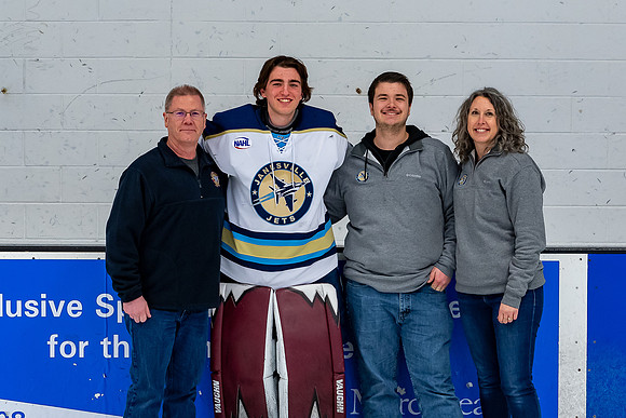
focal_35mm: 116
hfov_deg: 17.6
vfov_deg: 11.8
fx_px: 2024
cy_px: 245
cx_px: 344
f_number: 4
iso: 900
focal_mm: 52
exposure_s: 1/250
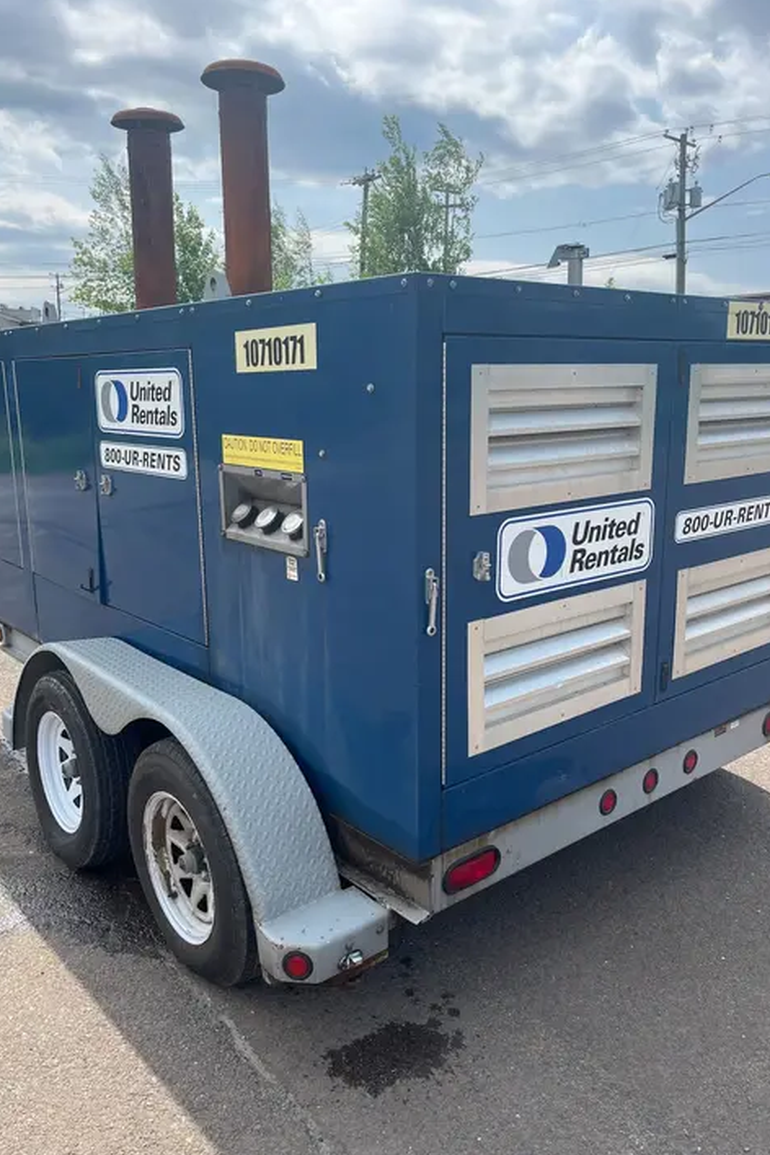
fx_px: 898
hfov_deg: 46.4
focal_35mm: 28
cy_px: 569
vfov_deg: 65.5
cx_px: 393
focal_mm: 5.1
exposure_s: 1/3049
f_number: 1.6
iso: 50
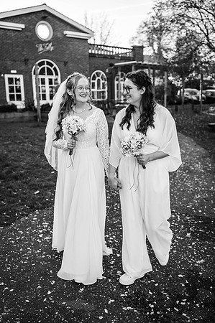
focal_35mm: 35
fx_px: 314
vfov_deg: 54.5
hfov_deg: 37.8
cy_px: 162
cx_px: 108
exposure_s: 1/800
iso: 100
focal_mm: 35
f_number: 2.5
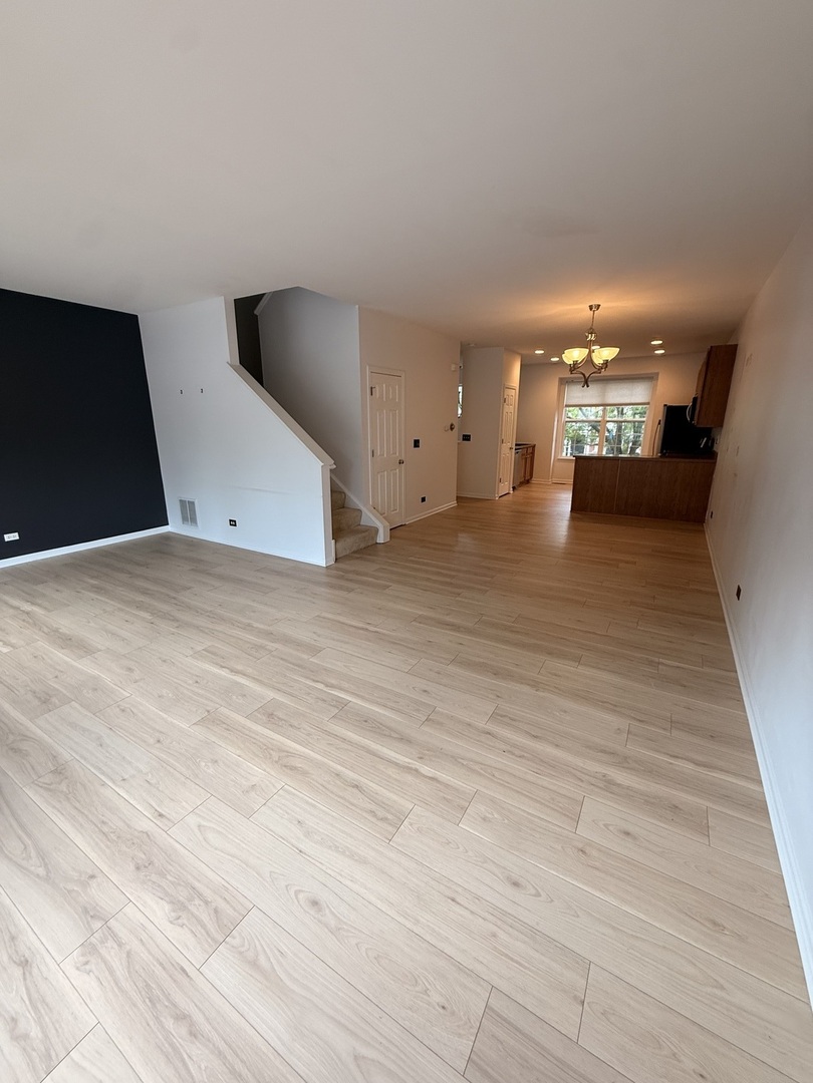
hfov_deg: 85.7
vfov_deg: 102.1
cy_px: 542
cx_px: 406
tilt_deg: -14.8
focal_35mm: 14
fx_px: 438
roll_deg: +1.6
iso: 125
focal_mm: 2.22
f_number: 2.2
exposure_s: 1/120
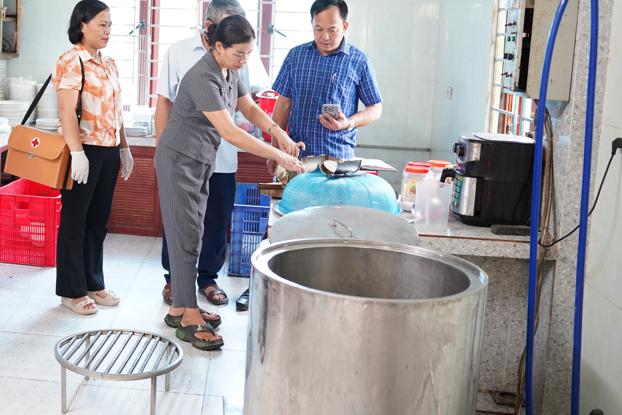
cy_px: 135
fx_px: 832
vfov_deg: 27.8
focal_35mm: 48
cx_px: 143
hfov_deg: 39.7
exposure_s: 1/40
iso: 800
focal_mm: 31.1
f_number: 2.8
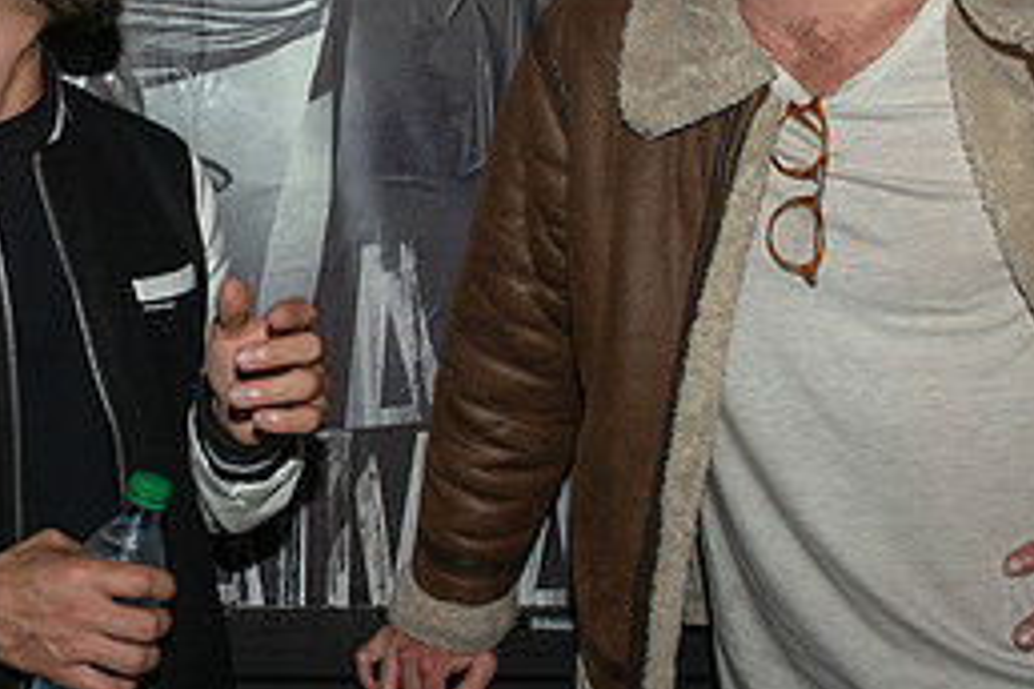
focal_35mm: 54
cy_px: 214
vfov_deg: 24.9
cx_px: 184
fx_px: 1551
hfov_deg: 35.5
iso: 320
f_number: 5
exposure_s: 1/160
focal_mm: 24
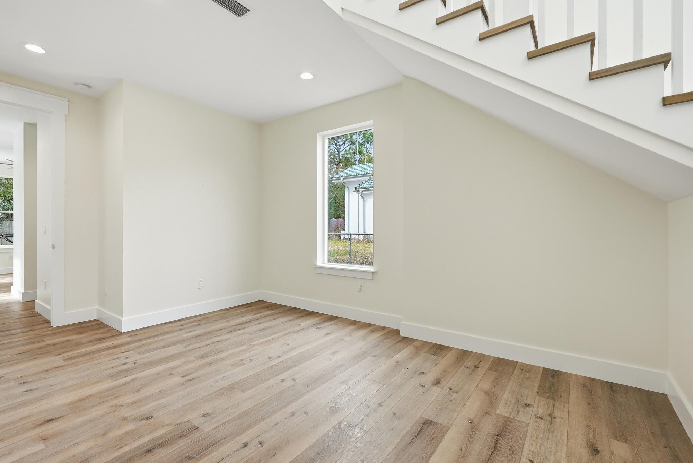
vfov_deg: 73.8
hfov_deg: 96.7
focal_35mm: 16
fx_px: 308
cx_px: 346
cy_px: 232
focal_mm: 16
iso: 1250
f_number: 8
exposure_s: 1/1000
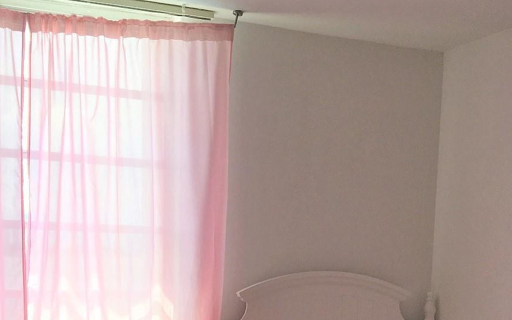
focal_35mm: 57
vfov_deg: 21.8
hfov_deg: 35.7
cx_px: 272
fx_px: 795
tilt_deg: -5.8
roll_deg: -0.8
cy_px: 331
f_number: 2.2
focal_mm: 4.15
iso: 25
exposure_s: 1/460
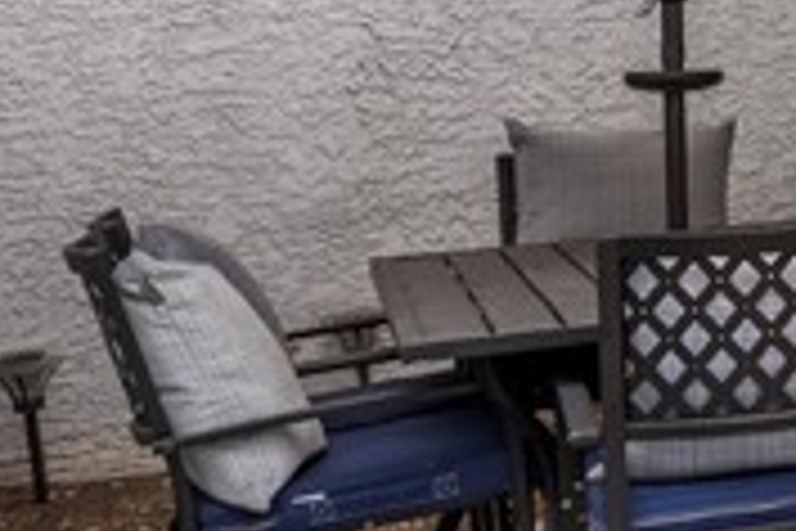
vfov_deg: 13.0
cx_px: 1896
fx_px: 2299
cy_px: -7
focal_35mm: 104
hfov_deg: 13.9
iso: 400
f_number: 8
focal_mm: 17
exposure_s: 1/8000
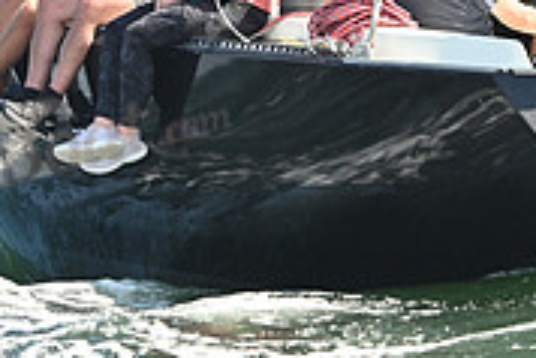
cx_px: 388
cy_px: -38
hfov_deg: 5.7
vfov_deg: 3.8
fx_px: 5334
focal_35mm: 358
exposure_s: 1/1250
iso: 250
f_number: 5
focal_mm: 110
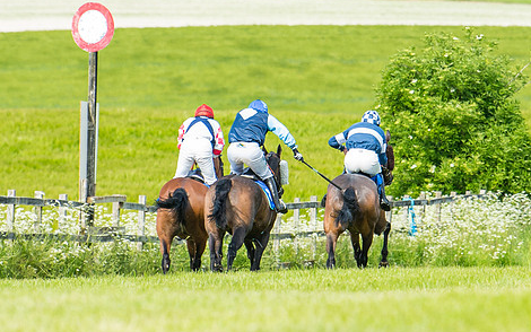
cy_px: 71
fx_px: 9003
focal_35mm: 622
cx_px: 415
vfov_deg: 2.1
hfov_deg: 3.4
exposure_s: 1/1250
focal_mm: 200
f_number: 4
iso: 400
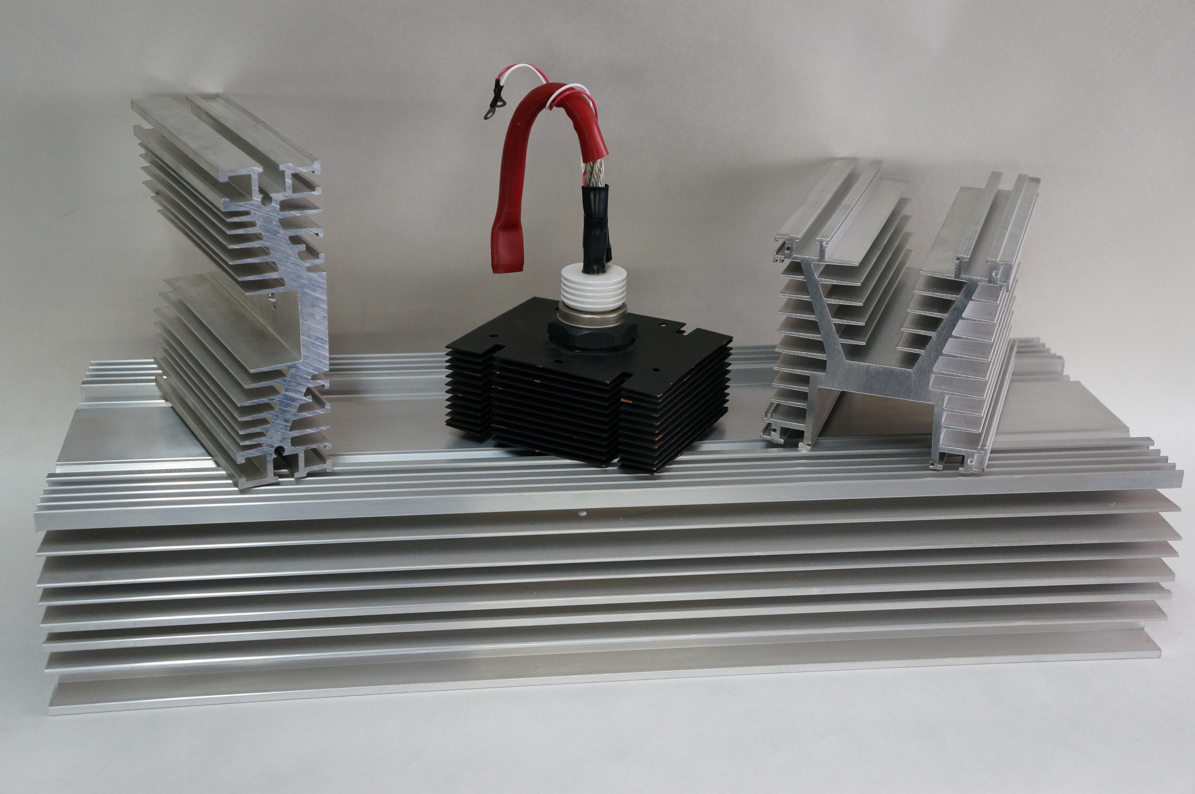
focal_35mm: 50
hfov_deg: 40.0
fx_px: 1641
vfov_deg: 27.2
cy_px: 397
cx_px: 598
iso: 1250
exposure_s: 1/60
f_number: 4.5
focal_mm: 33
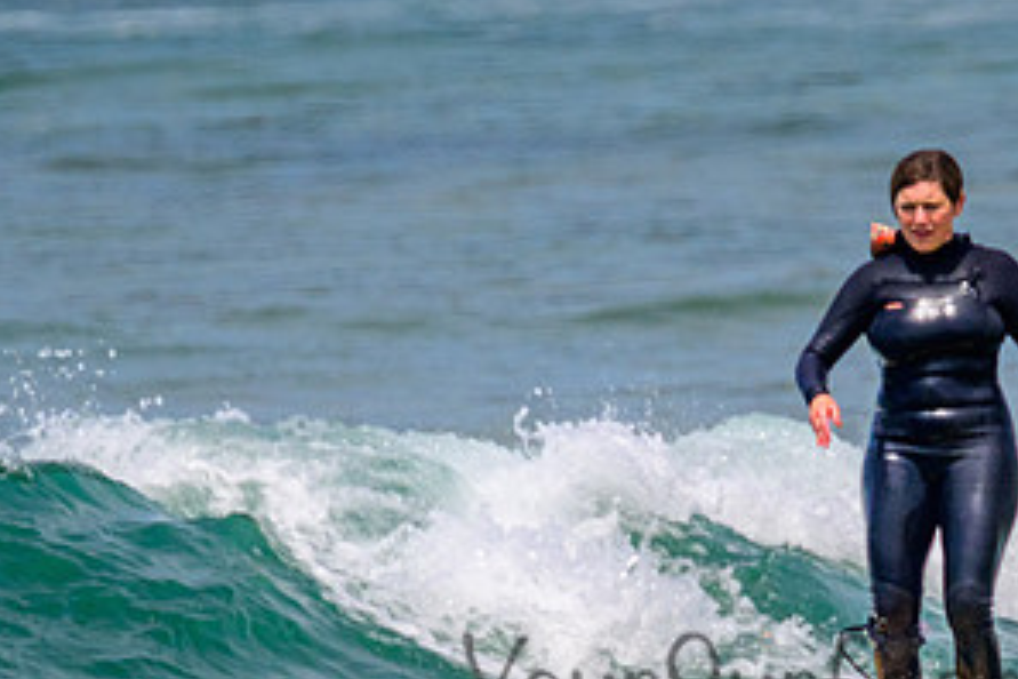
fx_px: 60170
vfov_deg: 0.6
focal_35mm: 2128
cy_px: 634
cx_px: 840
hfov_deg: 1.0
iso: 900
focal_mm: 800
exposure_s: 1/2000
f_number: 11
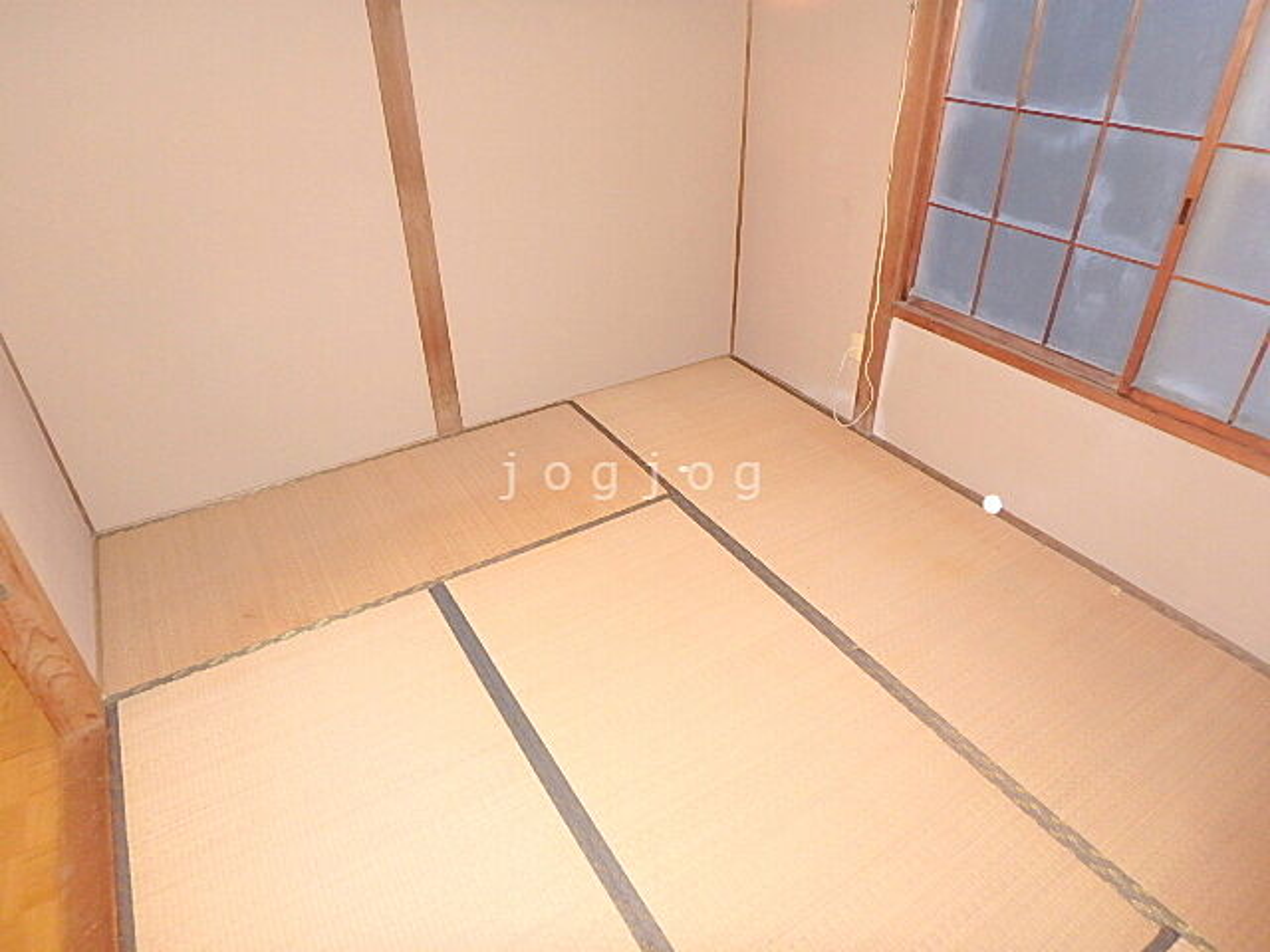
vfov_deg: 63.4
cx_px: 635
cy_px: 476
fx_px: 770
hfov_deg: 79.0
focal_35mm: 21
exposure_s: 1/30
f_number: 3.5
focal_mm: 3.7
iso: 500
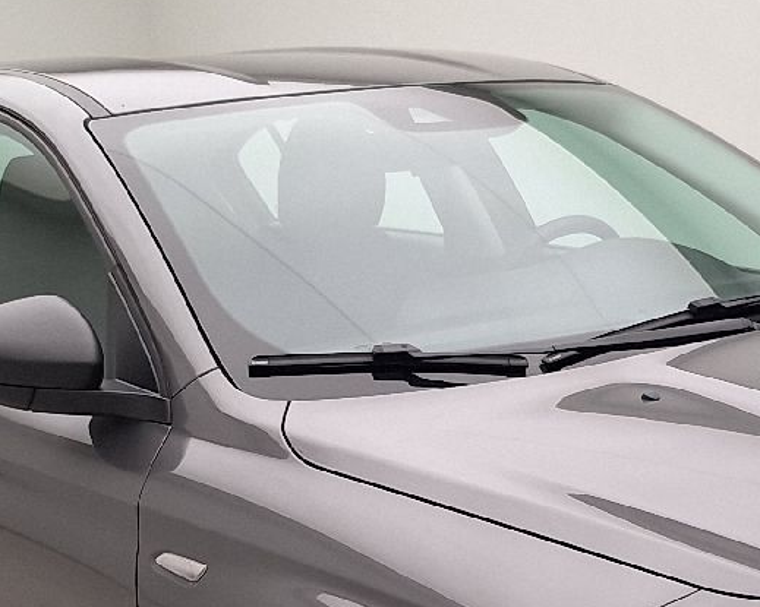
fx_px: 1867
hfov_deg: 22.9
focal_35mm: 83
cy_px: 705
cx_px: 514
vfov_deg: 17.7
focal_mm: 5.54
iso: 50
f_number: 1.8
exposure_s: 1/100
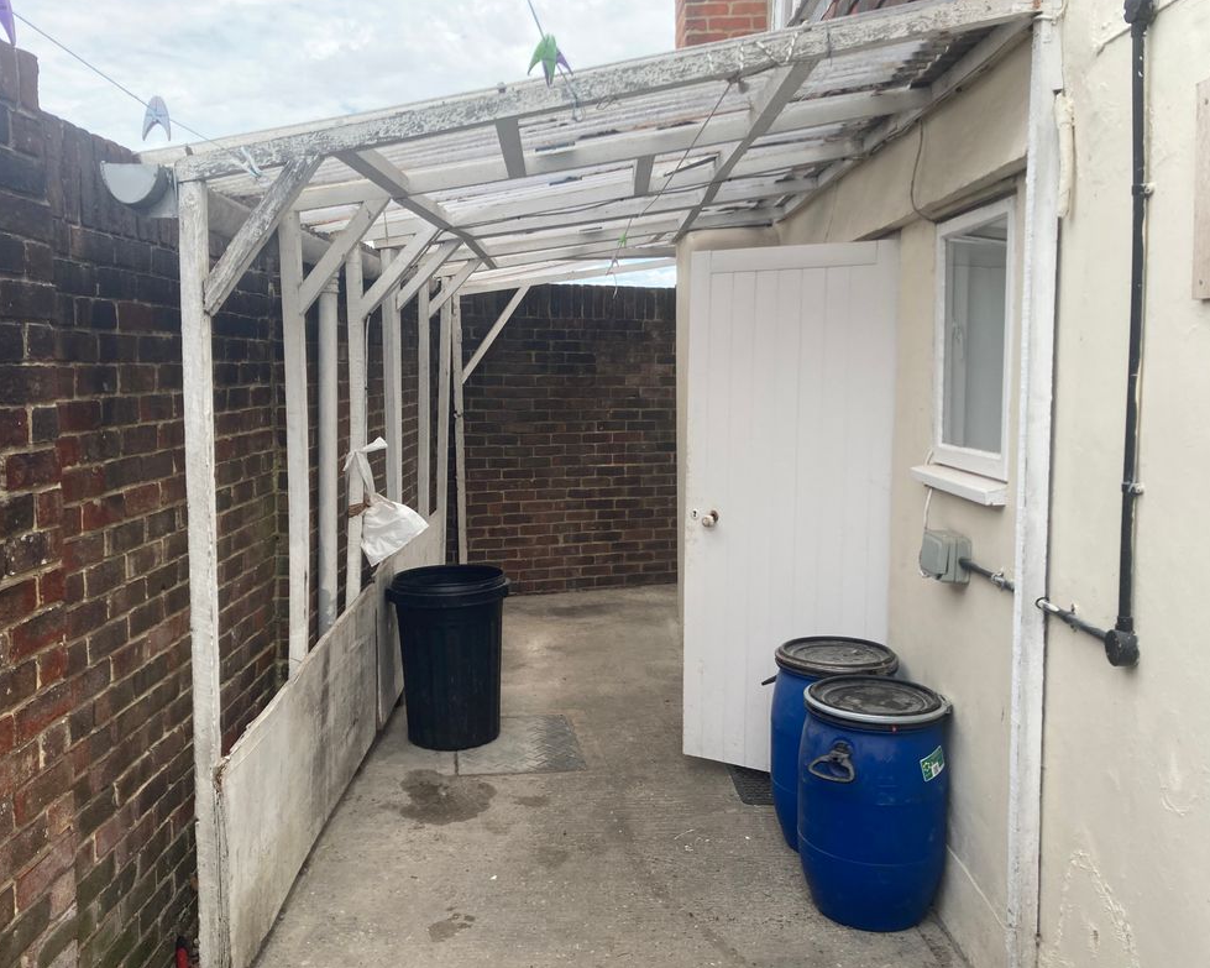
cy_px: 478
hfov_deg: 57.1
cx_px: 540
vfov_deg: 47.1
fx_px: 1110
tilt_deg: -4.8
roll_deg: -0.3
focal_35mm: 31
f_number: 1.8
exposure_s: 1/470
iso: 20
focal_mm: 3.99
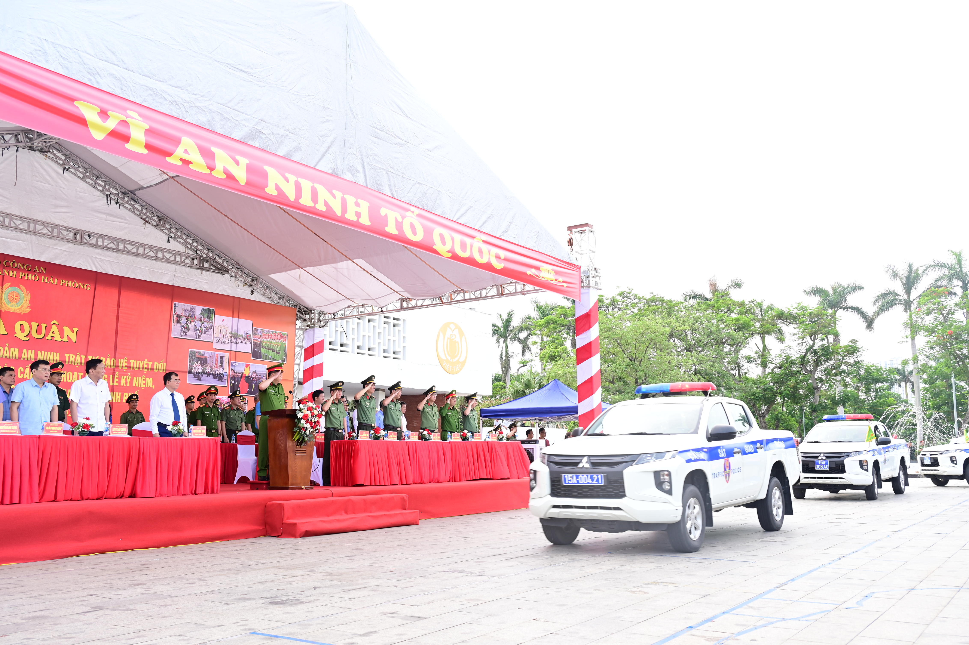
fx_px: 834
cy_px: 322
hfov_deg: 60.3
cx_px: 484
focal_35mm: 31
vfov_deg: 42.3
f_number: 5.6
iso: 200
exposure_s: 1/100
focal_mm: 31
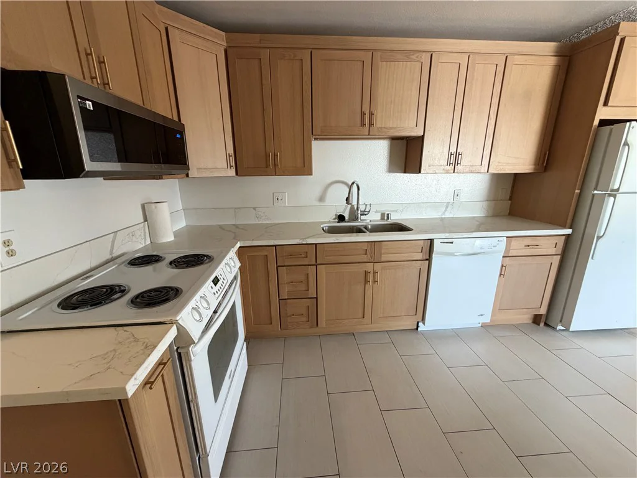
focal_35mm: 14
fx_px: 258
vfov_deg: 85.7
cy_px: 239
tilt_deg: -14.3
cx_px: 318
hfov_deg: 102.1
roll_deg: +0.6
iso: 320
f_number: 2.2
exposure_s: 1/75
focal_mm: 2.22
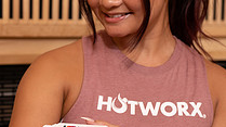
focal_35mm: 113
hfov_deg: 18.9
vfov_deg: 10.7
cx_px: 65
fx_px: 676
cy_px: 97
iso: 320
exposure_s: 1/100
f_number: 2.8
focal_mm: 50
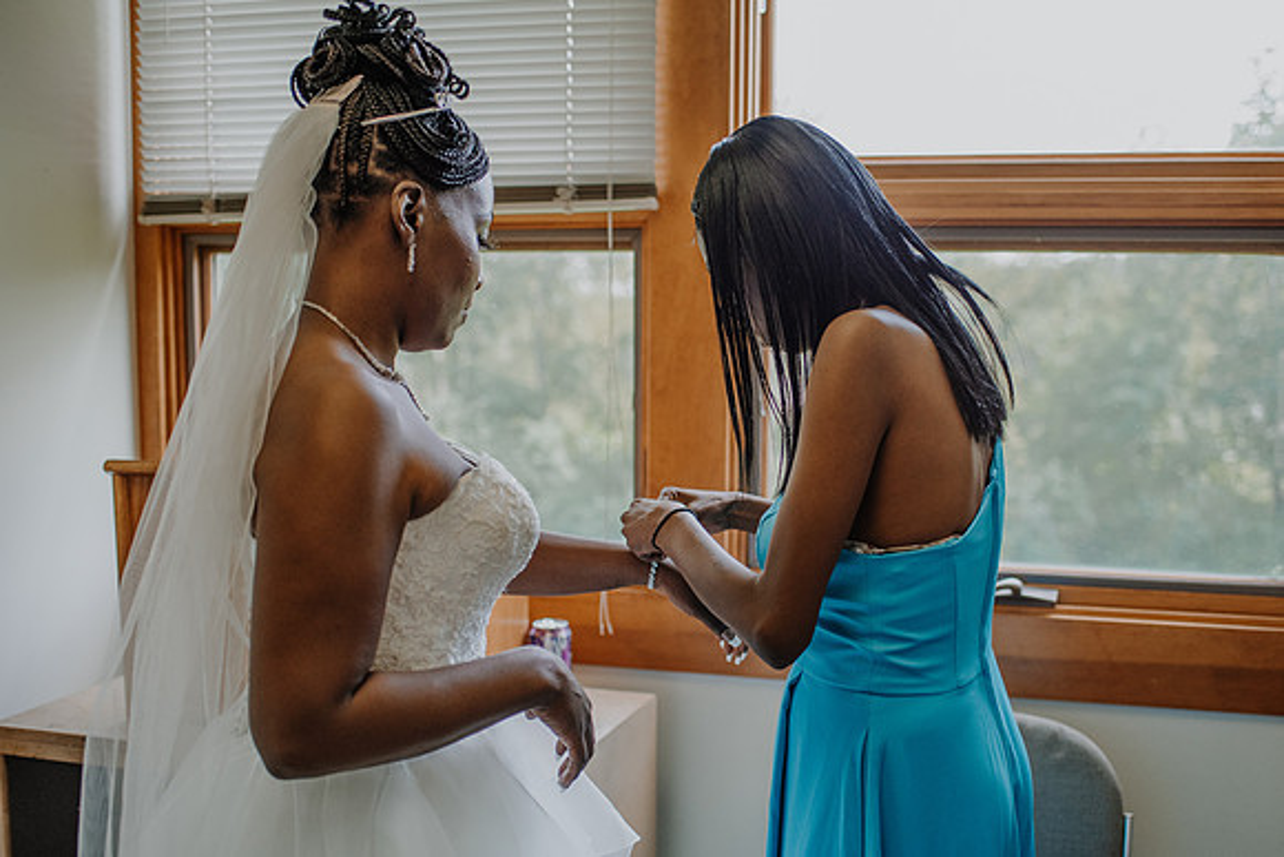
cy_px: 481
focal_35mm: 39
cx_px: 721
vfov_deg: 33.9
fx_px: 1402
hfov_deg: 49.1
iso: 900
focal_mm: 35
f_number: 2.2
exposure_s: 1/1000
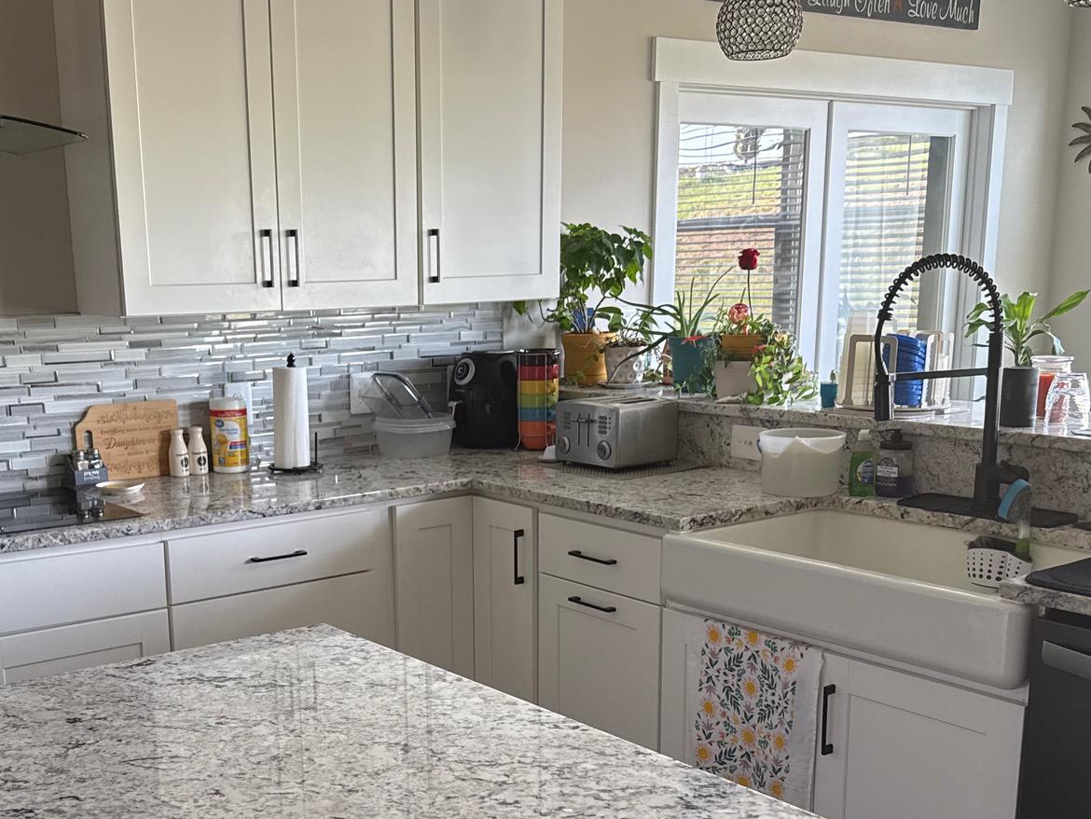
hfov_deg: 44.3
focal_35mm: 42
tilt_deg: -12.9
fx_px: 1324
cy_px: 577
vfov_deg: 33.9
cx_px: 388
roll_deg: +1.2
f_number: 1.78
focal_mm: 6.76
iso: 200
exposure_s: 1/83
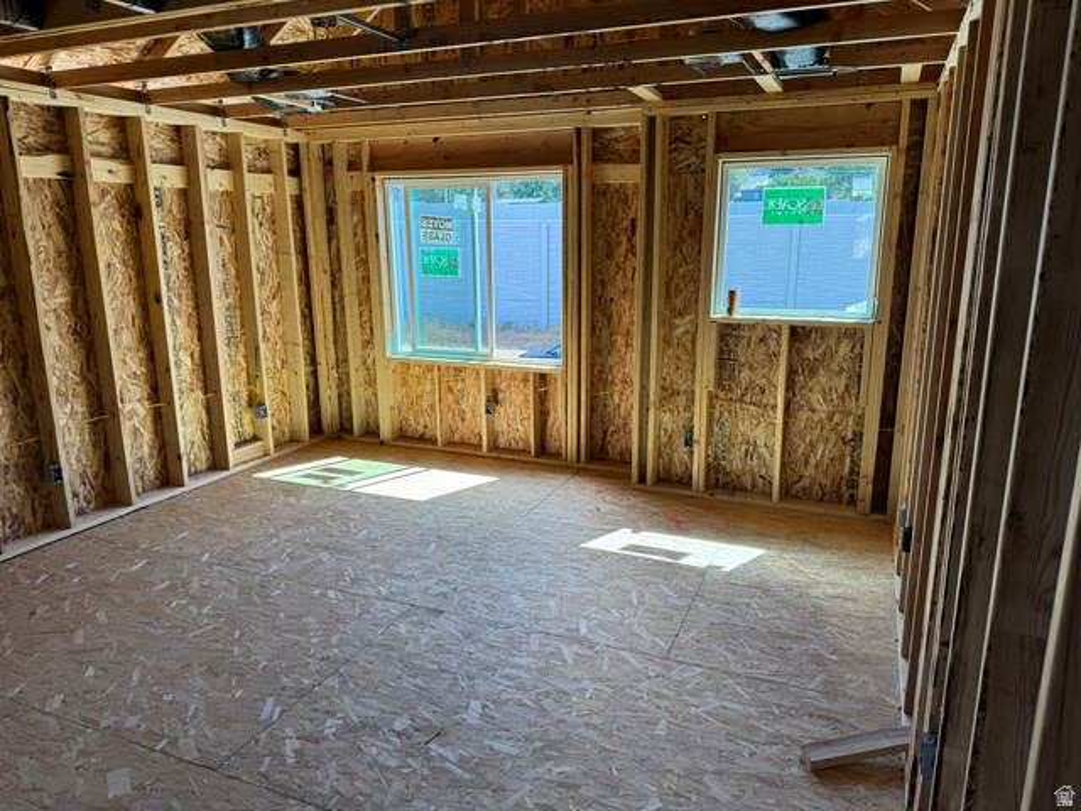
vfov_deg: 56.8
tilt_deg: -13.9
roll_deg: +0.4
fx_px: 749
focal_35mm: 24
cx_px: 540
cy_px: 406
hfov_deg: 71.6
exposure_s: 1/289
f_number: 1.78
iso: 80
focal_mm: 6.76
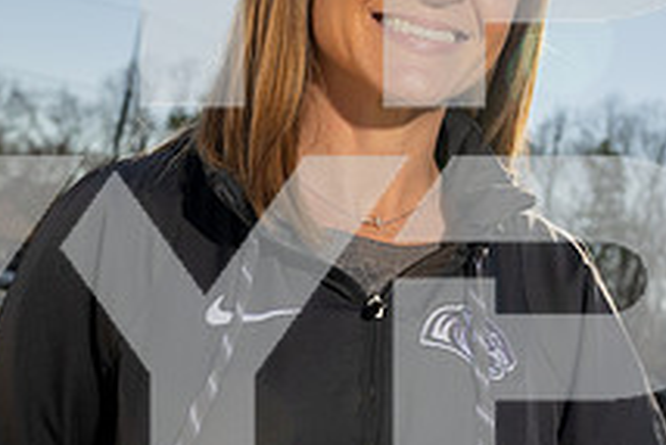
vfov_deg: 16.2
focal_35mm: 84
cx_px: 333
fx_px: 1555
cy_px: 322
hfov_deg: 24.2
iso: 100
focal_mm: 31
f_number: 5.6
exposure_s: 1/125
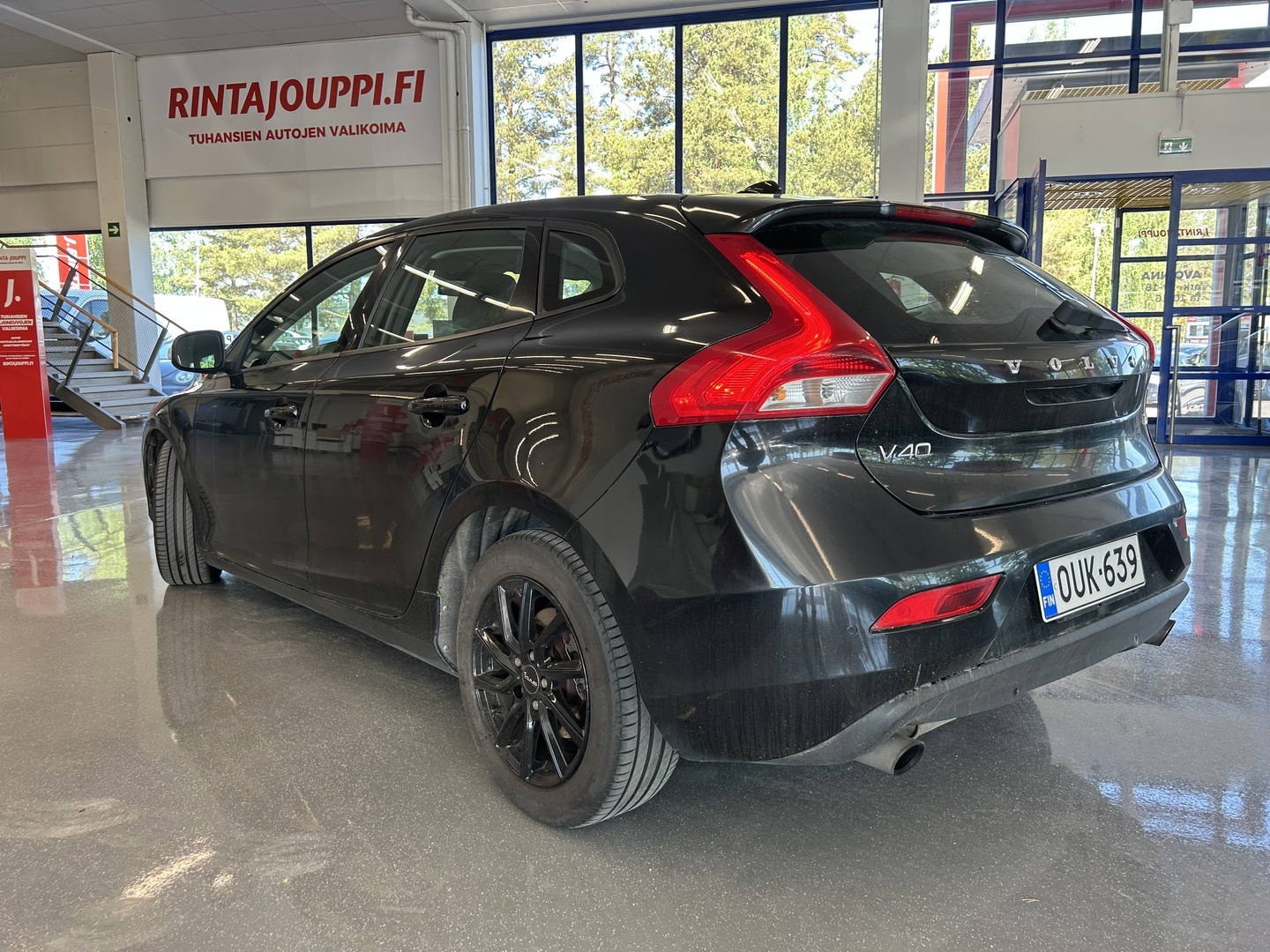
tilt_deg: -7.8
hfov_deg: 67.3
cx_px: 635
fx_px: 954
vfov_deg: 53.1
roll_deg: +0.2
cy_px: 476
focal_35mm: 26
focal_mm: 5.7
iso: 40
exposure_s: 1/100
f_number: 1.5
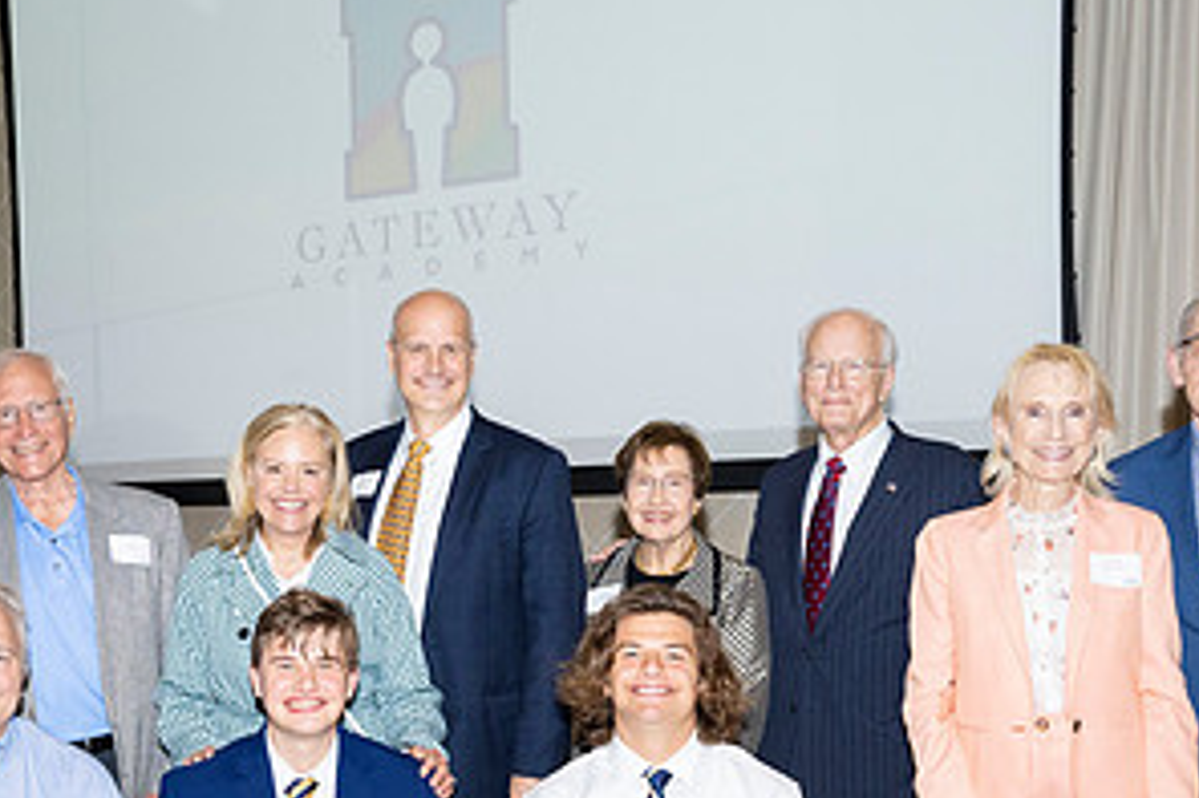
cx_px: 417
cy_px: 654
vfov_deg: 25.5
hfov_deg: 37.9
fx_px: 1731
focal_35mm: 52
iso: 800
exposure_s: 1/200
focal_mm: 26.5
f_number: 5.6
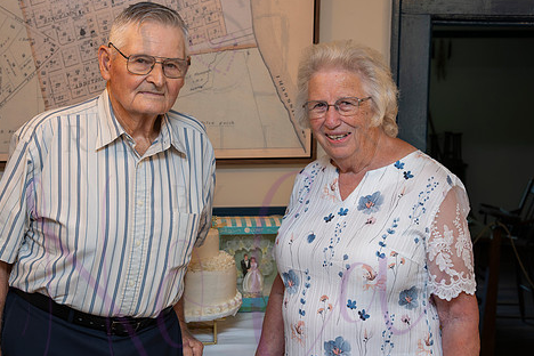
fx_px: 860
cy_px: 195
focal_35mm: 58
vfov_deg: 23.4
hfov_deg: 34.4
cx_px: 219
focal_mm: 46
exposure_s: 1/60
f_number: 6.3
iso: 800
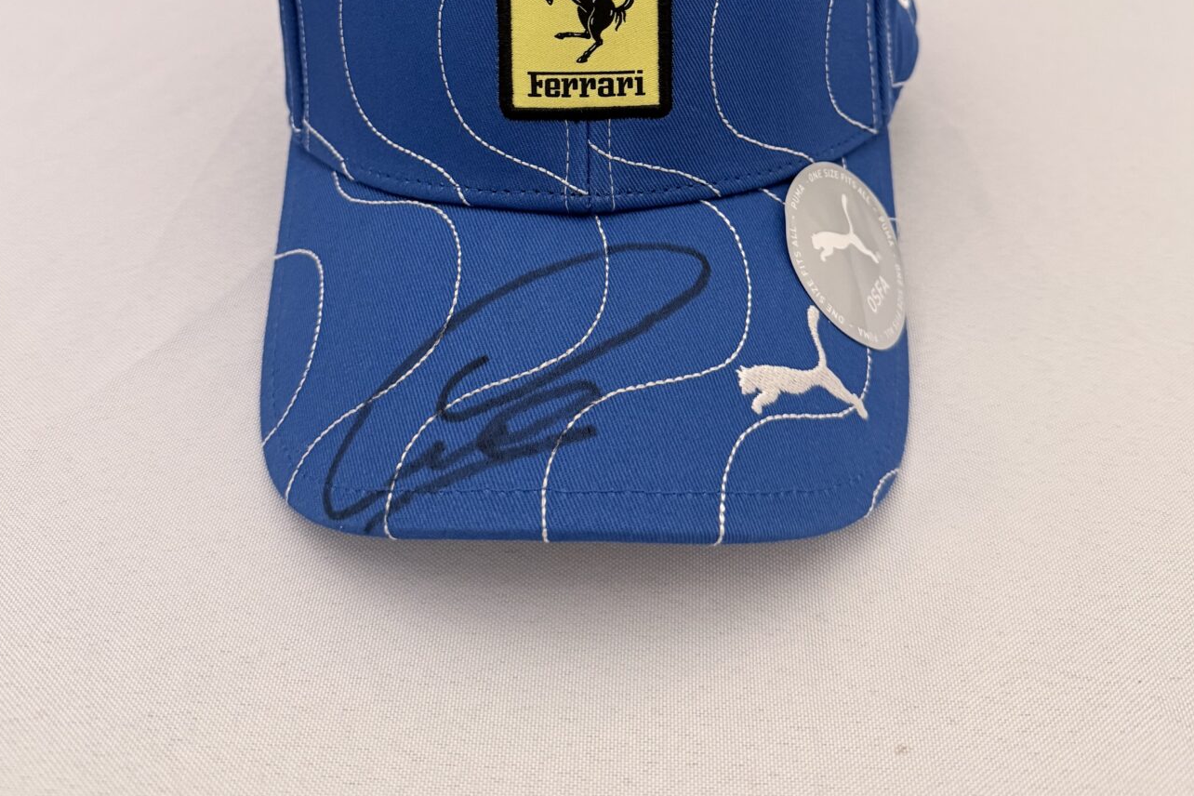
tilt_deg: -32.8
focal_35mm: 35
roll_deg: +0.1
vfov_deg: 35.3
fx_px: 1161
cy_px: 56
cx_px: 599
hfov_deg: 54.4
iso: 320
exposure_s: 1/50
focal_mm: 6.76
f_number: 1.78
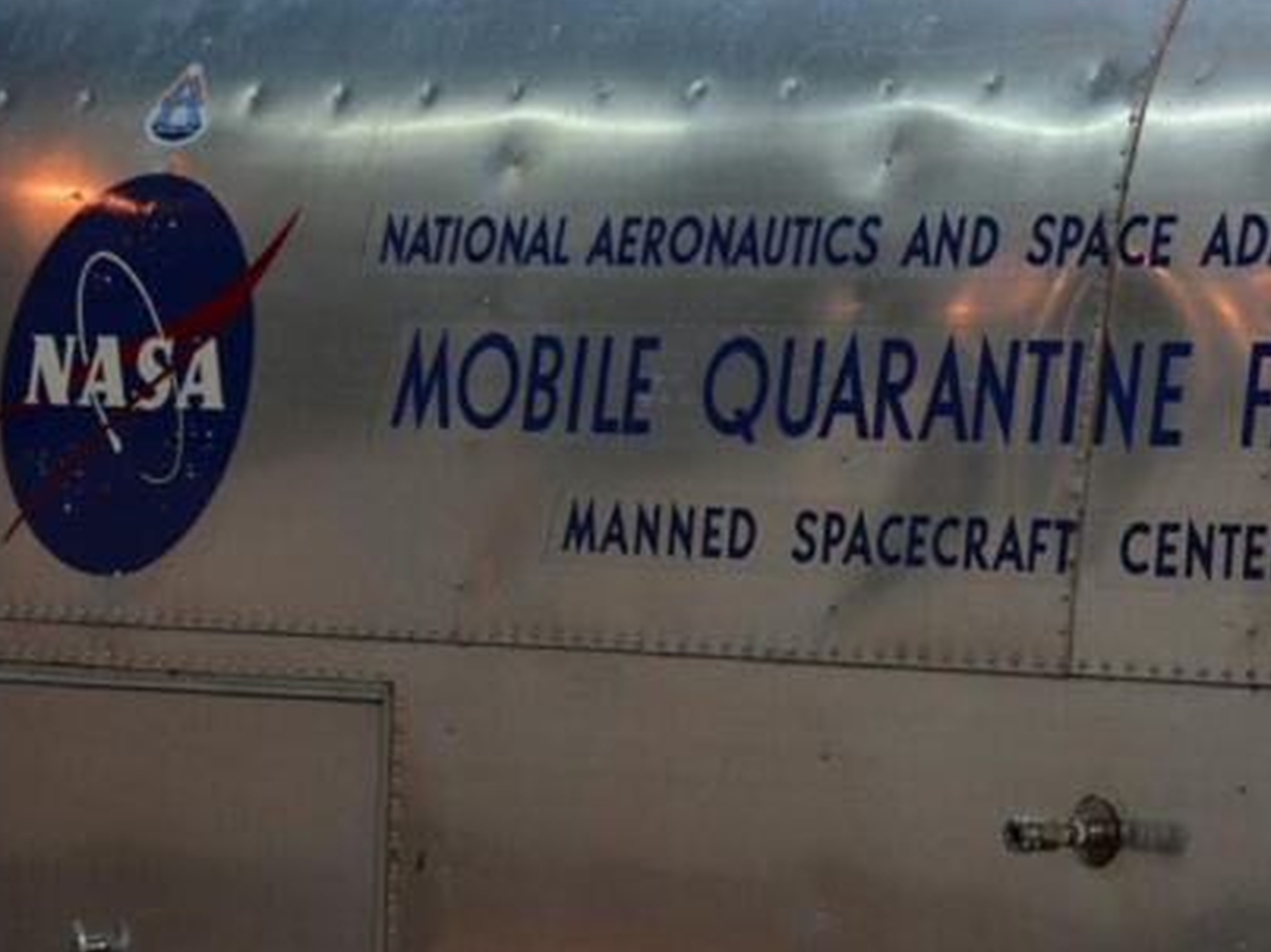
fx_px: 8801
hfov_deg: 8.3
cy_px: 465
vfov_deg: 6.2
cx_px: 867
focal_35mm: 240
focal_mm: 105
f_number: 5.3
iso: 1600
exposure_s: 1/60
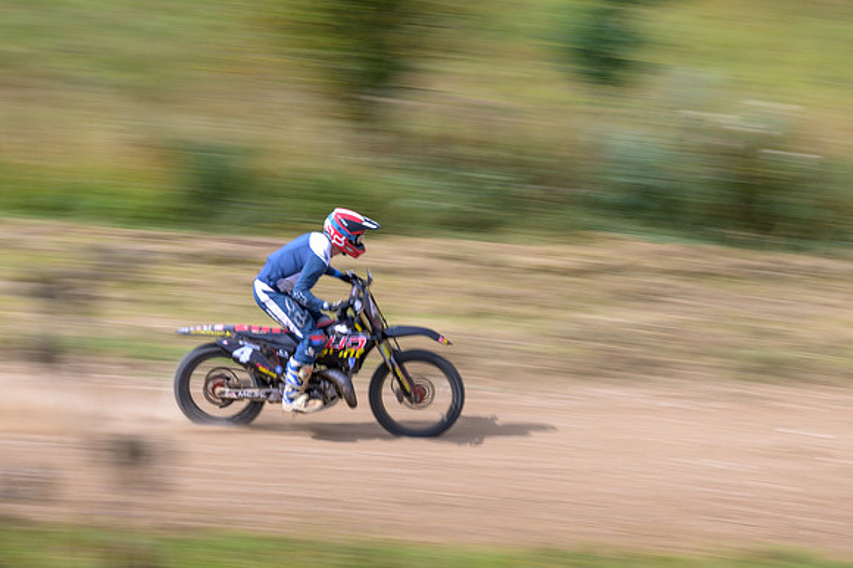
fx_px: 2486
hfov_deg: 19.5
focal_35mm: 105
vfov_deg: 13.0
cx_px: 426
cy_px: 284
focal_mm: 70
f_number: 13
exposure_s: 1/50
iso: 50
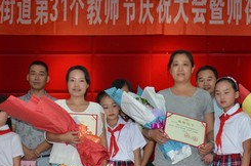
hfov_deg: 22.2
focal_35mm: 92
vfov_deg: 14.7
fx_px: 640
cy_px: 127
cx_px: 137
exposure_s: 1/60
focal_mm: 30
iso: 800
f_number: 4.2
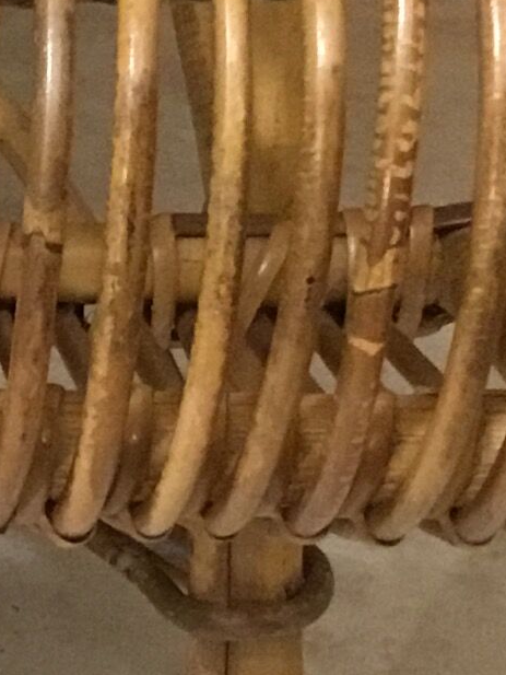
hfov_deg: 8.3
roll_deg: +1.6
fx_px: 3195
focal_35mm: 164
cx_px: -745
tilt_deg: -29.3
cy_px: 406
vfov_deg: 12.0
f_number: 2.4
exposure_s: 1/25
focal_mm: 3.3
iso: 200
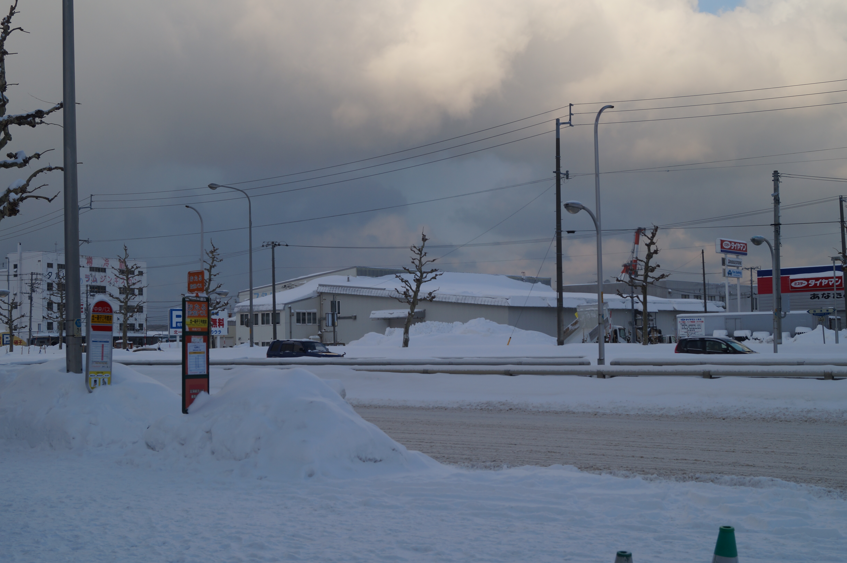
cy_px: 282
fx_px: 1058
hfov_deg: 43.6
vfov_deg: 29.8
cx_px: 424
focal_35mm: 45
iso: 100
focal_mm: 30
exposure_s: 1/250
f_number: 9
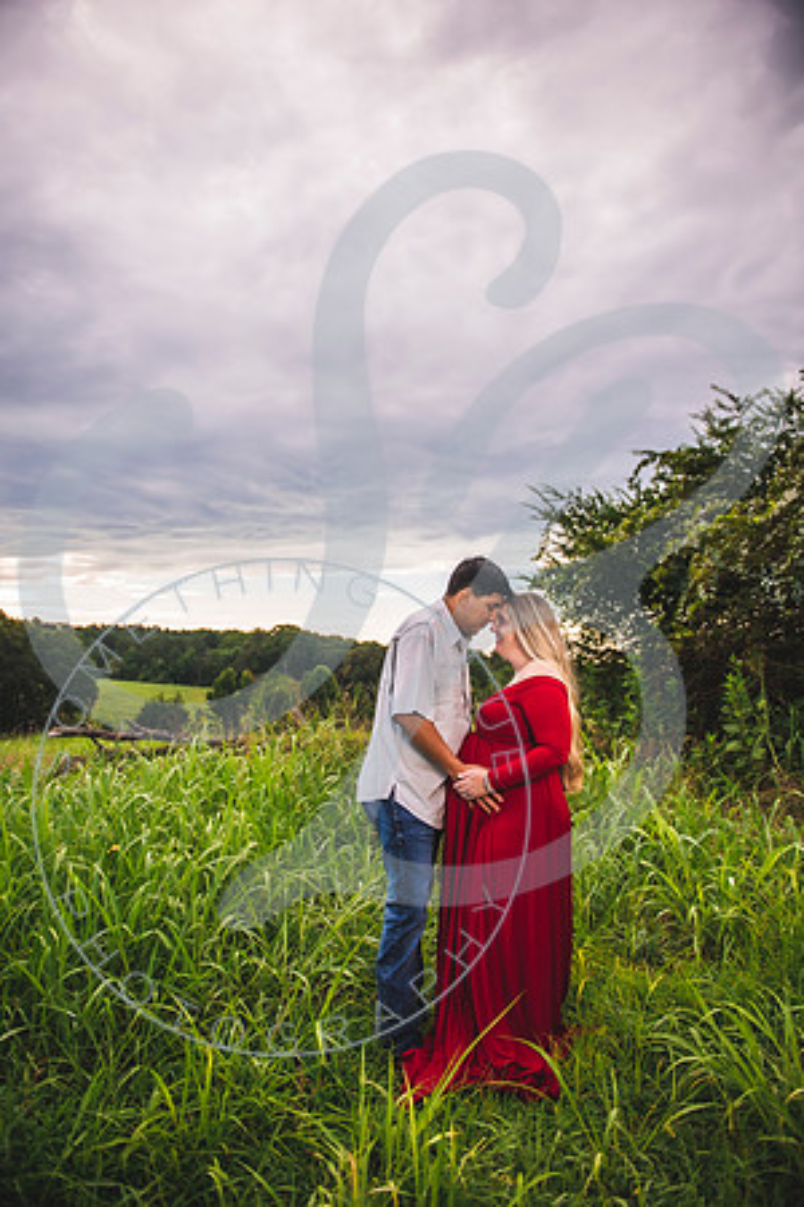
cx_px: 402
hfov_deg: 53.1
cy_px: 604
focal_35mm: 24
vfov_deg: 73.7
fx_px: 804
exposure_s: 1/500
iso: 100
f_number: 2.8
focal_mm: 24
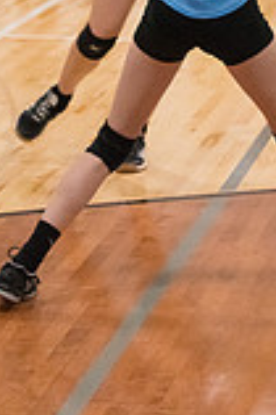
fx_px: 2305
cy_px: -160
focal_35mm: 200
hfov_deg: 6.9
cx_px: 168
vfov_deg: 10.0
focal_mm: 70
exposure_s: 1/800
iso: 8000
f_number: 4.5
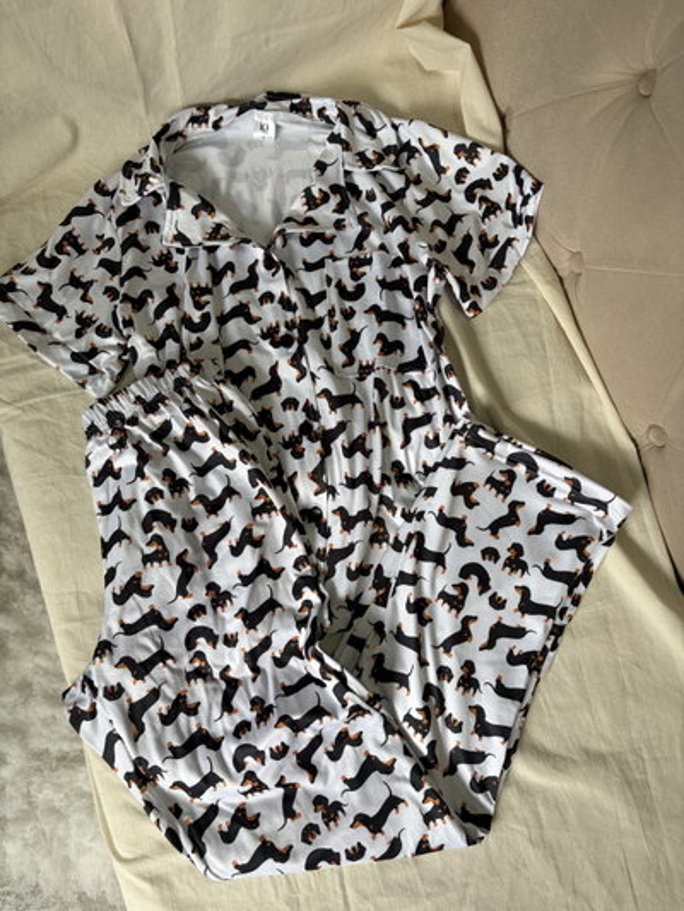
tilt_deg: -79.3
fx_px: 685
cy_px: 456
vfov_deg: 67.3
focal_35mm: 26
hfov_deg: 53.1
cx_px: 342
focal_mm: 5.96
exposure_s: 1/122
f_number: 1.6
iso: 50
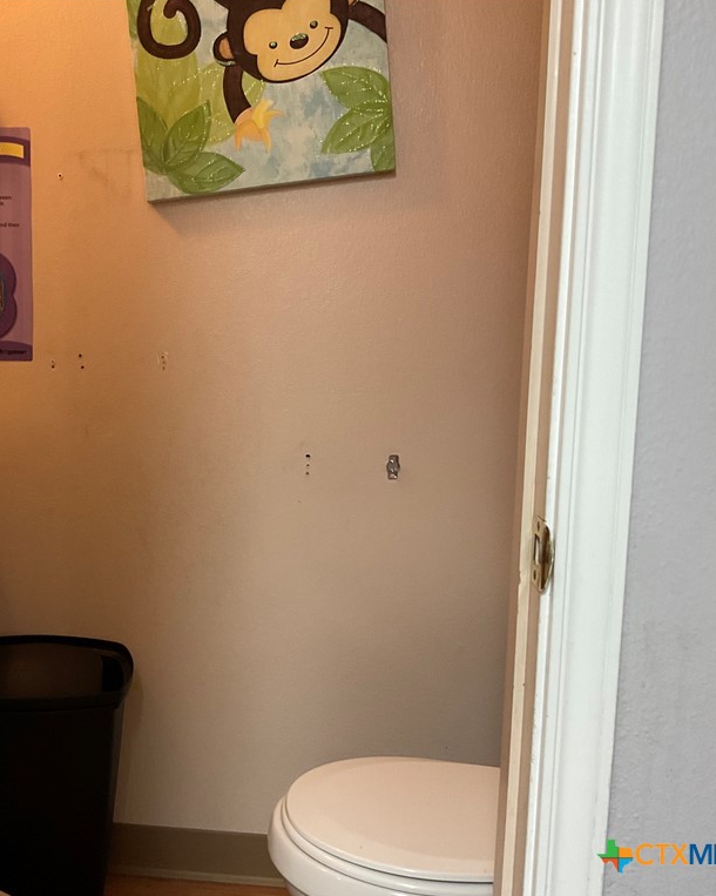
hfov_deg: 38.0
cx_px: 168
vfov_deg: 47.9
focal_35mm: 38
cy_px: 446
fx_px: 1007
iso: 200
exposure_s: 1/40
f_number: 1.8
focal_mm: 3
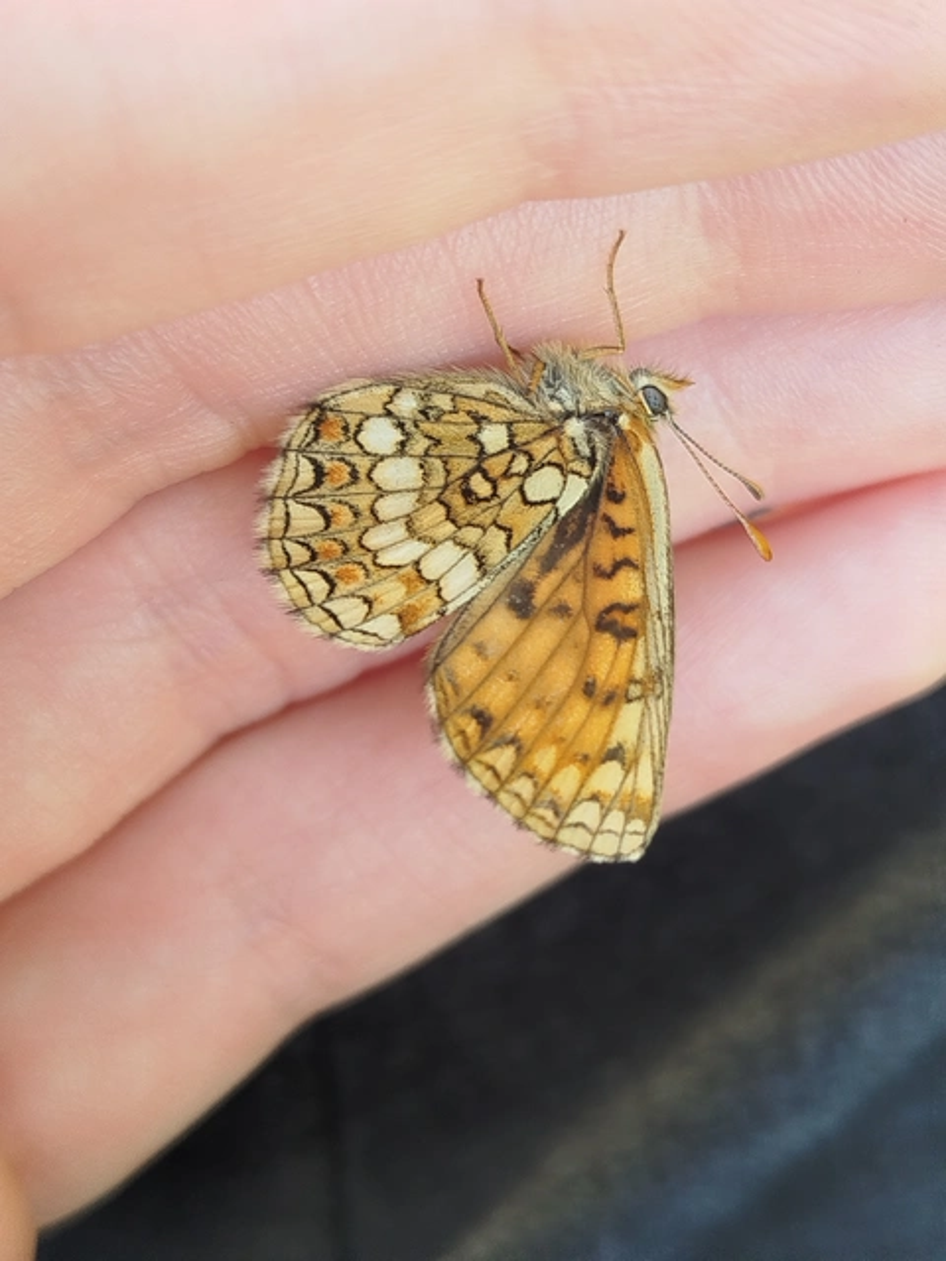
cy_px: 630
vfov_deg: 36.2
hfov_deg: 27.5
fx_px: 1931
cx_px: 473
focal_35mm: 53
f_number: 1.7
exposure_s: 1/100
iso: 80
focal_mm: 5.31
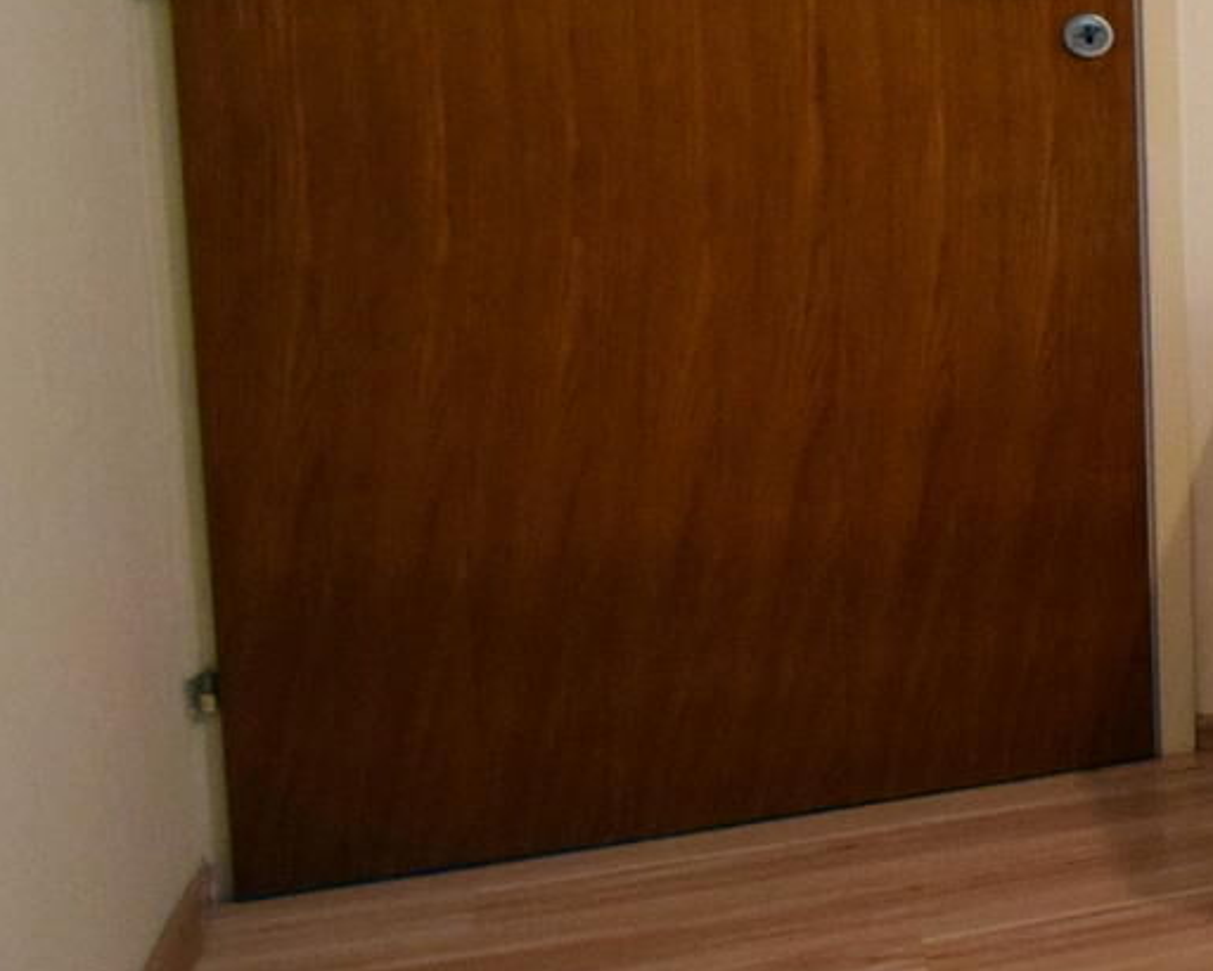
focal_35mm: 66
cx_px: 2608
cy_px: 142
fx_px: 2370
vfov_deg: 22.7
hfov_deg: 17.3
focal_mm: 10
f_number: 4
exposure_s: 1/60
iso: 800
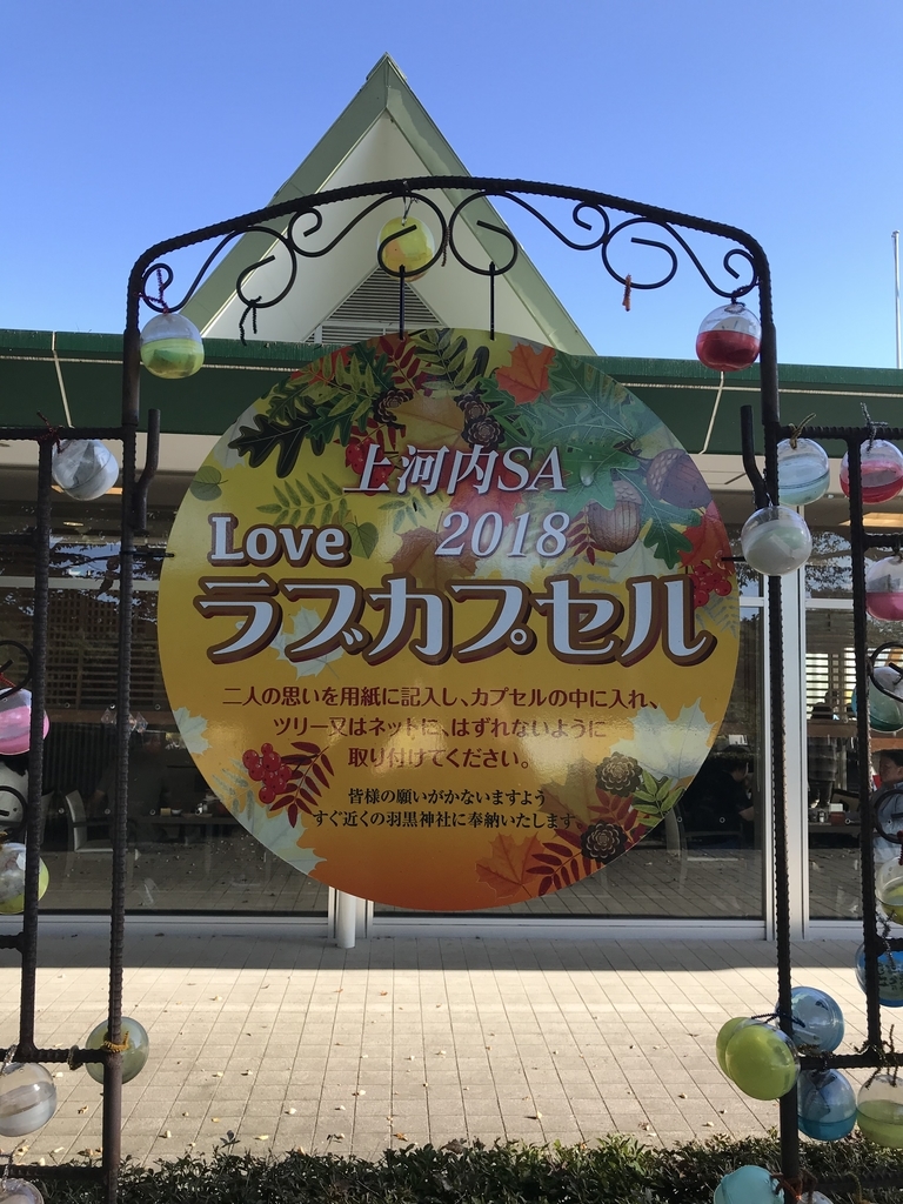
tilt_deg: +5.9
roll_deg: -0.3
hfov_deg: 49.7
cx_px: 452
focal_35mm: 28
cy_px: 602
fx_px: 974
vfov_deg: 63.4
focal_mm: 3.99
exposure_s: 1/689
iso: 20
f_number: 1.8
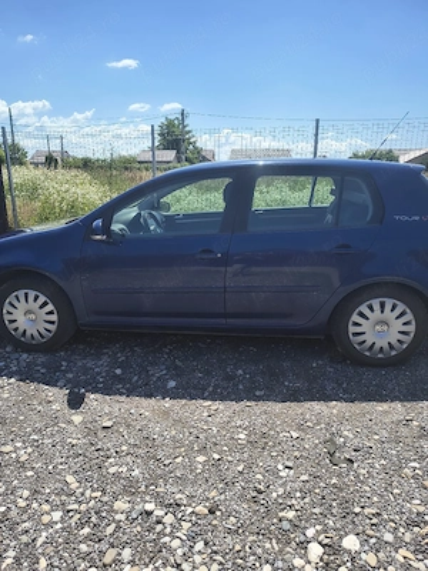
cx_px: 214
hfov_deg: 56.8
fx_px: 396
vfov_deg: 71.6
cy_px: 286
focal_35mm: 24
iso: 101
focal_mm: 5.56
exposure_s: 1/2000
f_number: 1.8
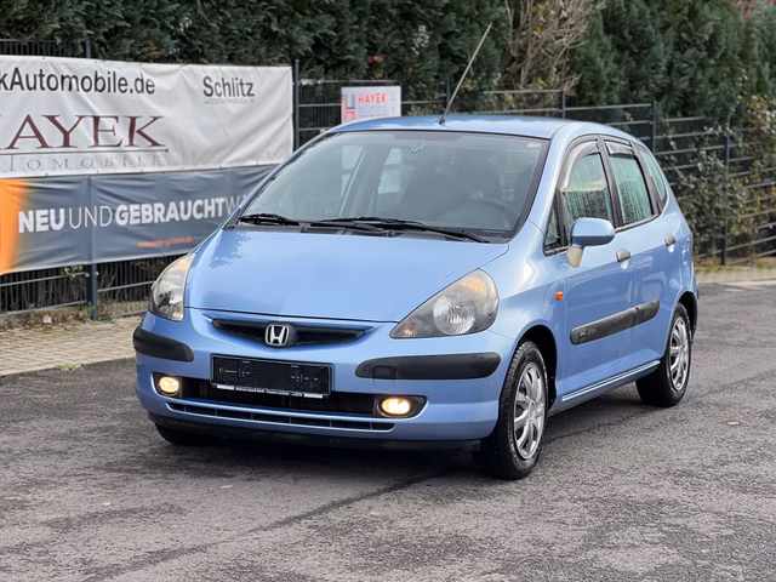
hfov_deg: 25.3
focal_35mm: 77
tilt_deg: -7.1
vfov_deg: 19.1
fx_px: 1726
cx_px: 388
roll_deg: +0.0
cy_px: 291
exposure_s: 1/201
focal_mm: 9
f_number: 2.8
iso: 25
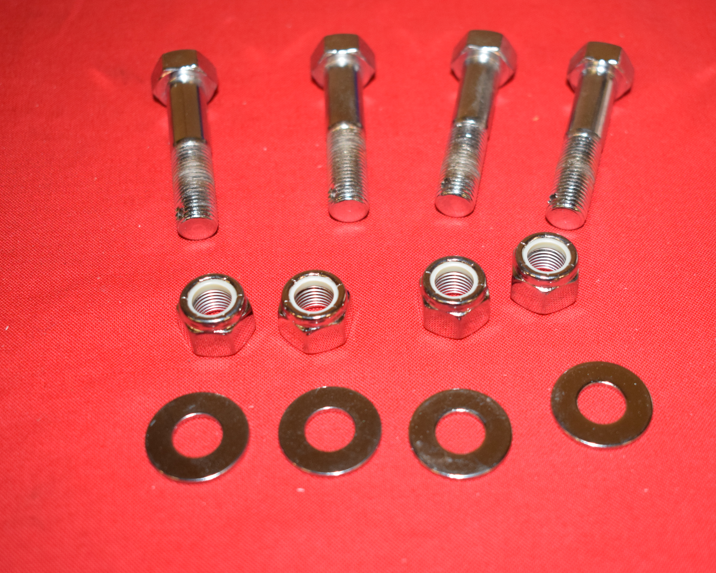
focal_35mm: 55
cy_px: 288
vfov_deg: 27.6
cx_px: 422
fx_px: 1166
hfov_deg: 34.1
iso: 1250
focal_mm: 32
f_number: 5
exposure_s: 1/200
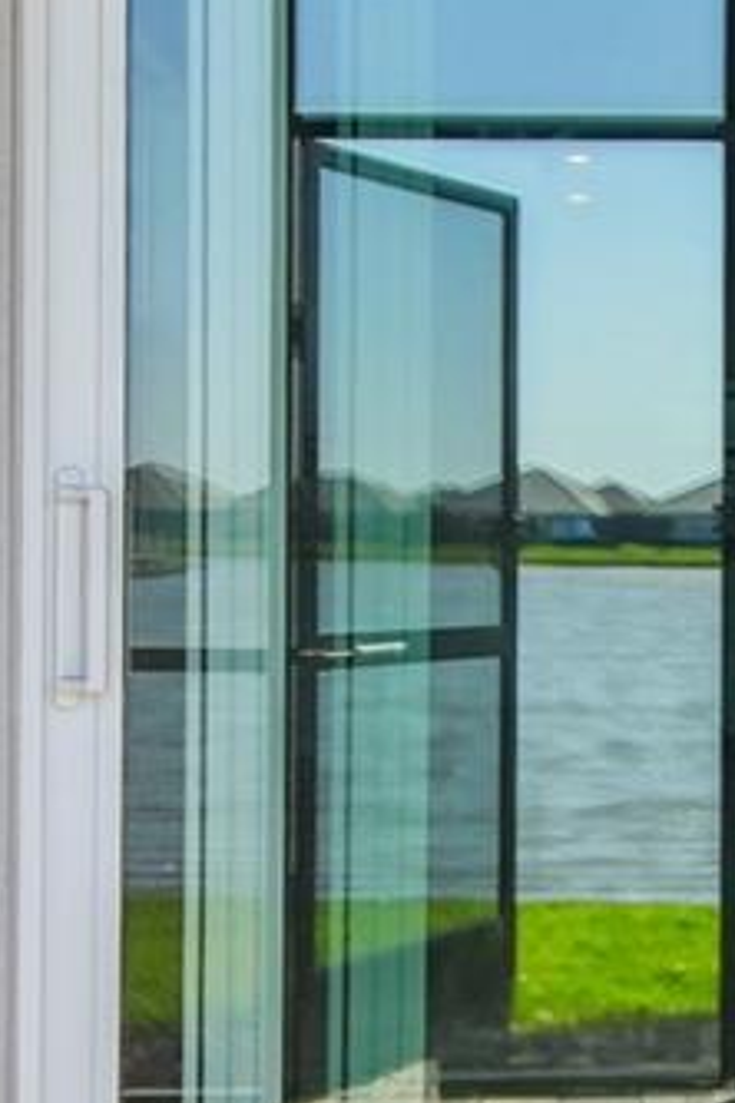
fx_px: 2205
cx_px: 712
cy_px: 507
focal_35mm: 72
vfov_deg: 28.1
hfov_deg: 18.5
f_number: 7.1
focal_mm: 10
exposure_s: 1/500
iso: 100
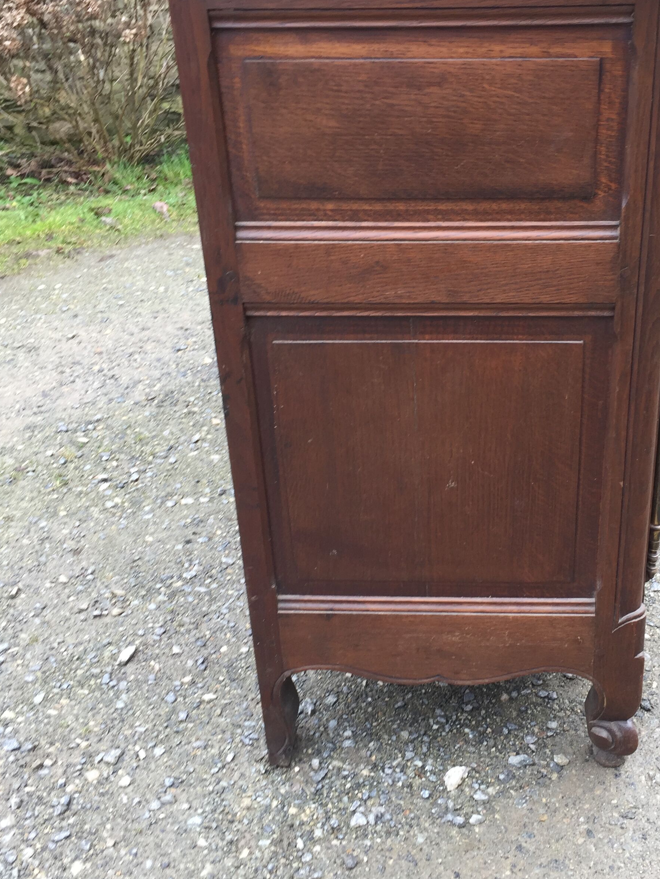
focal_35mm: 40
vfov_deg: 46.8
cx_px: 451
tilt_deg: -27.0
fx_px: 1017
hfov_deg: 35.5
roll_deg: +0.9
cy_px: 412
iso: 32
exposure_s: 1/50
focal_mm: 4.15
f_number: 2.2
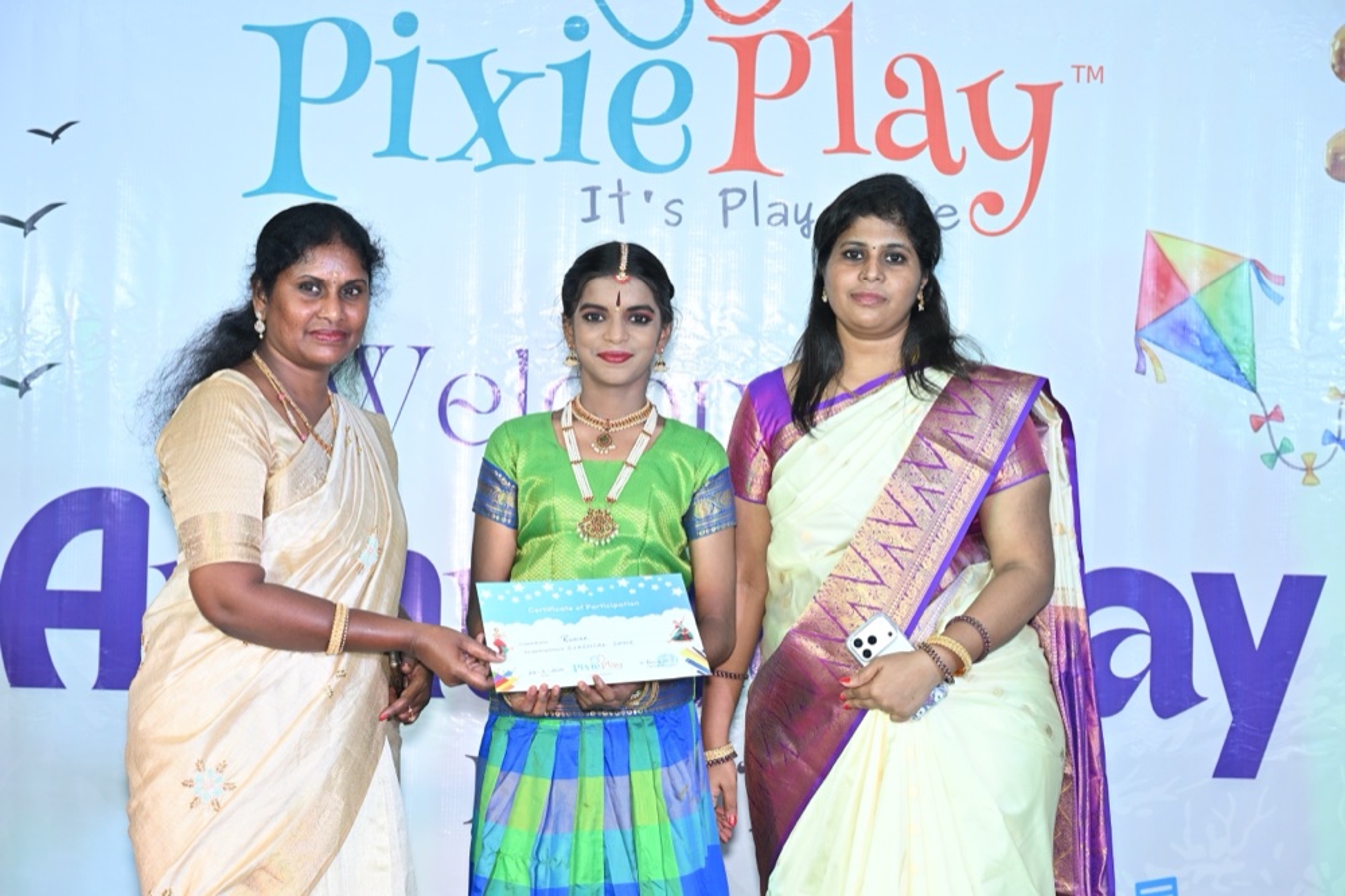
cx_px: 672
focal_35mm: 64
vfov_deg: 21.2
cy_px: 448
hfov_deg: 31.4
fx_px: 2390
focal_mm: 64
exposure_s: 1/160
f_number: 6.3
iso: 800
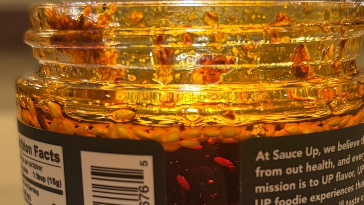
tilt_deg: -16.0
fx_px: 676
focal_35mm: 70
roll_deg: +0.7
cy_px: 210
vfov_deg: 16.8
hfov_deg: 30.0
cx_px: 225
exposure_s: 1/60
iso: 125
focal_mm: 5.96
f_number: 1.6
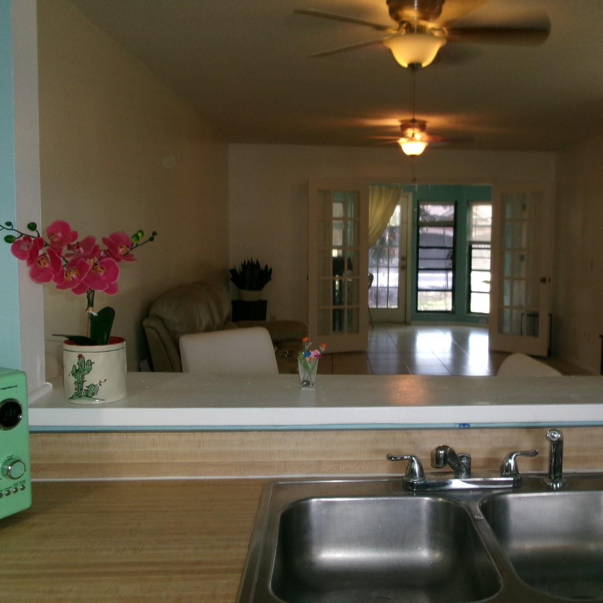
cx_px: 381
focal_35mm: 34
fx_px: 670
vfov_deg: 48.4
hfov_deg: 47.9
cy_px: 293
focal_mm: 5.1
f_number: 3.9
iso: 200
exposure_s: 1/34
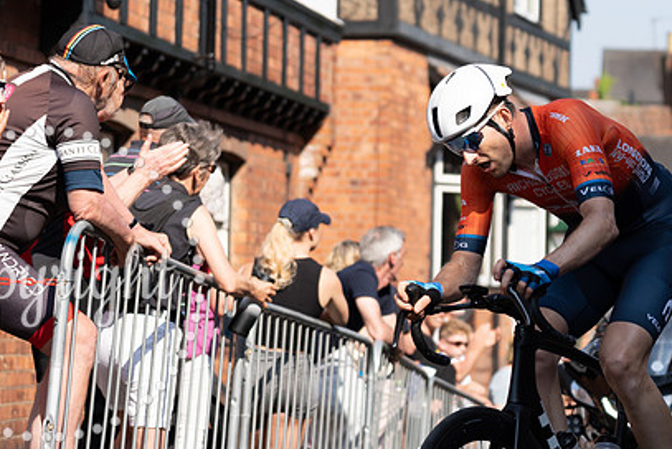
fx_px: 2596
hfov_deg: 14.7
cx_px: 450
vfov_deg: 9.9
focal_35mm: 139
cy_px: 101
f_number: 2.8
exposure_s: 1/1250
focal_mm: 75
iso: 100
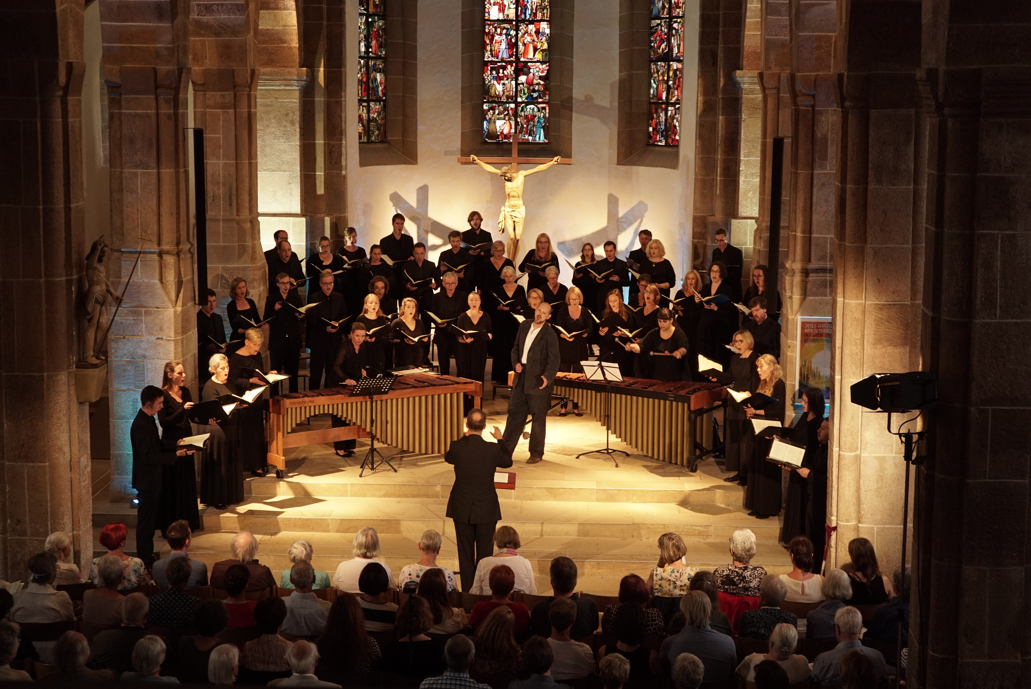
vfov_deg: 24.2
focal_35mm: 56
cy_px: 344
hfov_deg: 35.6
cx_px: 516
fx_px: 1605
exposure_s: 1/60
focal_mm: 56
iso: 1600
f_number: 5
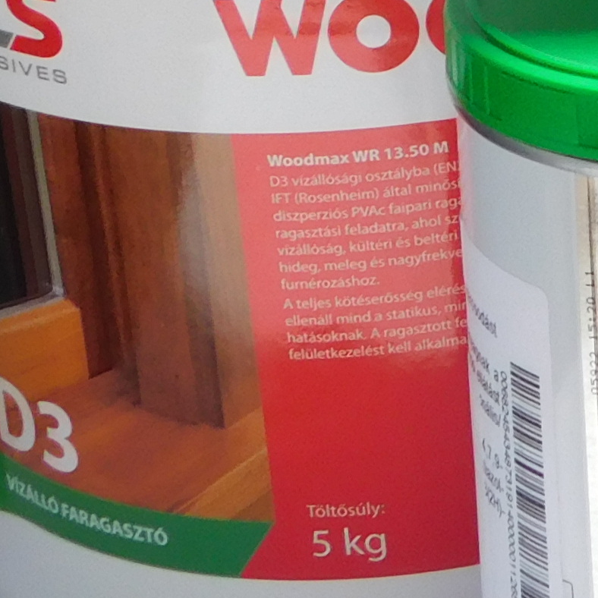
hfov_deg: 8.6
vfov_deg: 8.9
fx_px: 3635
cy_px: -557
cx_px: 1433
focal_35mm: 186
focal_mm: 6.3
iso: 125
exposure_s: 1/1000
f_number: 3.5
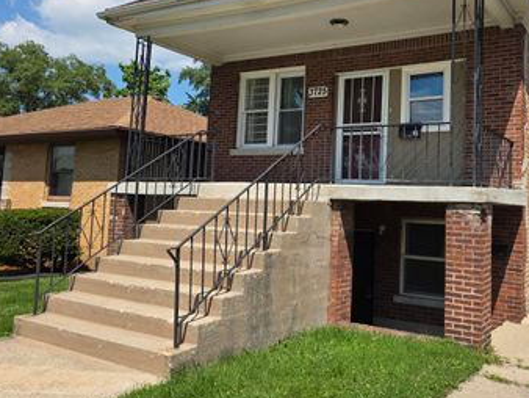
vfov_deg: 41.5
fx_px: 520
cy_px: 148
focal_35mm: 34
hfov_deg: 53.3
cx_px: 335
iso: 80
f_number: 1.7
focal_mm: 6.3
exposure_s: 1/5778
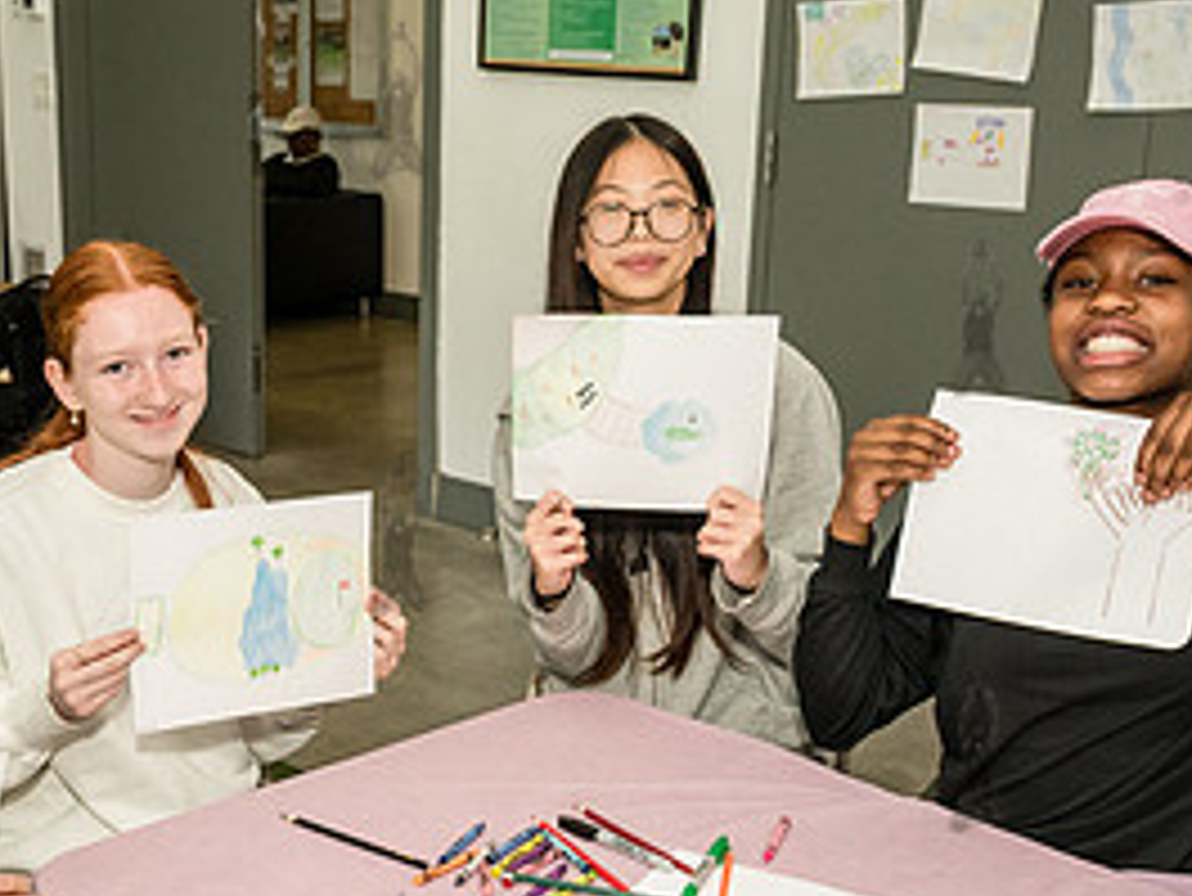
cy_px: 534
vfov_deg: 28.0
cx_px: 396
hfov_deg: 36.4
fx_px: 1791
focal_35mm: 52
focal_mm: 24
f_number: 4
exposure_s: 1/200
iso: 3200
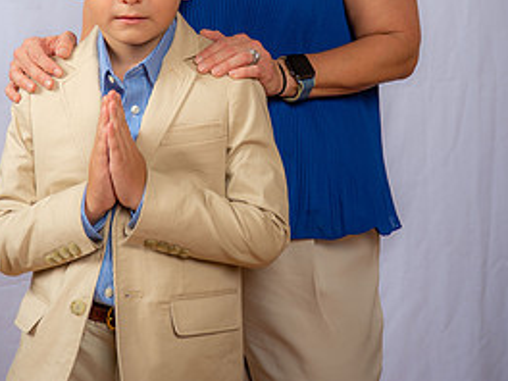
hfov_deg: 18.2
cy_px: 12
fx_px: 1585
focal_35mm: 108
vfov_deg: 13.5
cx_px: 230
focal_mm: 66
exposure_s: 1/160
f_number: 6.3
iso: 250
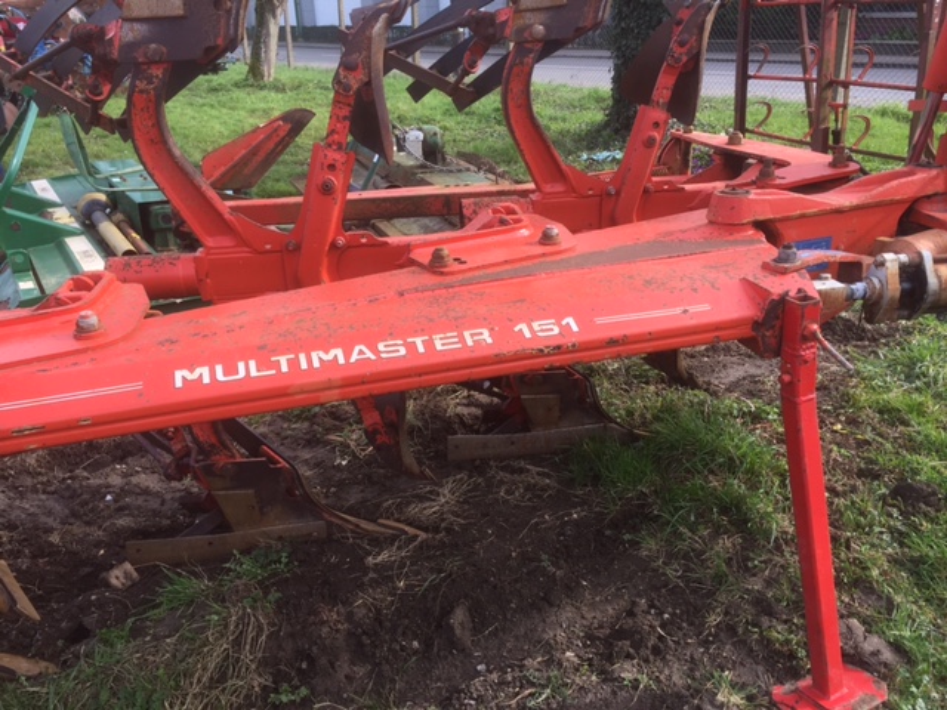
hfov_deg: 61.7
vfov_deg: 48.2
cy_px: 355
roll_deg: +1.8
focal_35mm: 29
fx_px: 793
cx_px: 474
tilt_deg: -23.9
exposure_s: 1/353
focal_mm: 4.15
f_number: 2.2
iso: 32
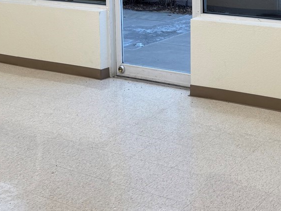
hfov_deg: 28.3
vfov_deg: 20.6
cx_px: 192
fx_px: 552
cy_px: -23
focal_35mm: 68
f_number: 1.78
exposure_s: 1/302
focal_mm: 6.76
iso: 80
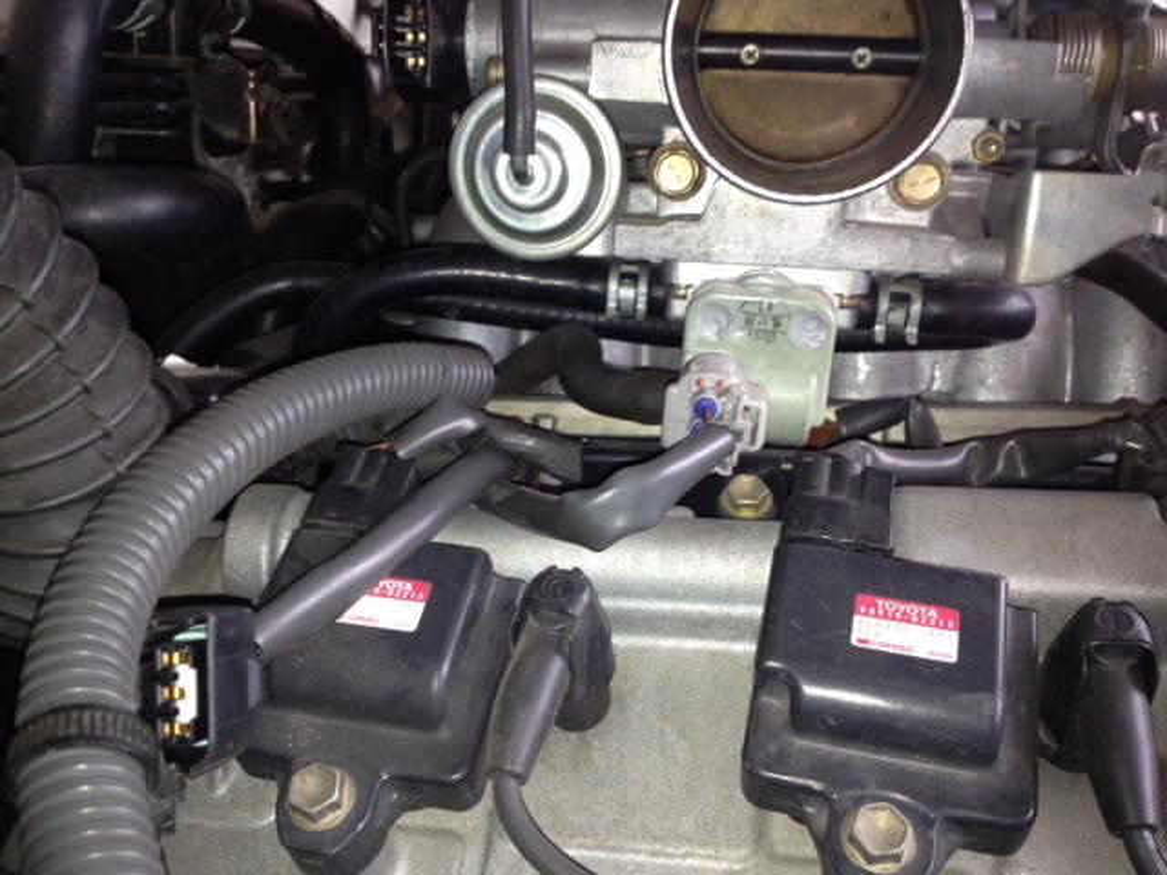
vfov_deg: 40.7
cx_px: 584
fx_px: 1180
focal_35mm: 35
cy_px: 438
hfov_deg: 52.6
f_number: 2.4
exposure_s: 1/20
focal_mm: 4.28
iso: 64
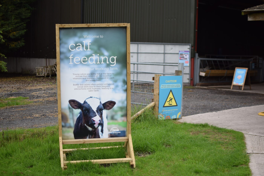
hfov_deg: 37.2
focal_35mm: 54
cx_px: 133
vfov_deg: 25.3
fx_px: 392
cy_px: 89
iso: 100
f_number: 1.8
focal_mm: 35
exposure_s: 1/800
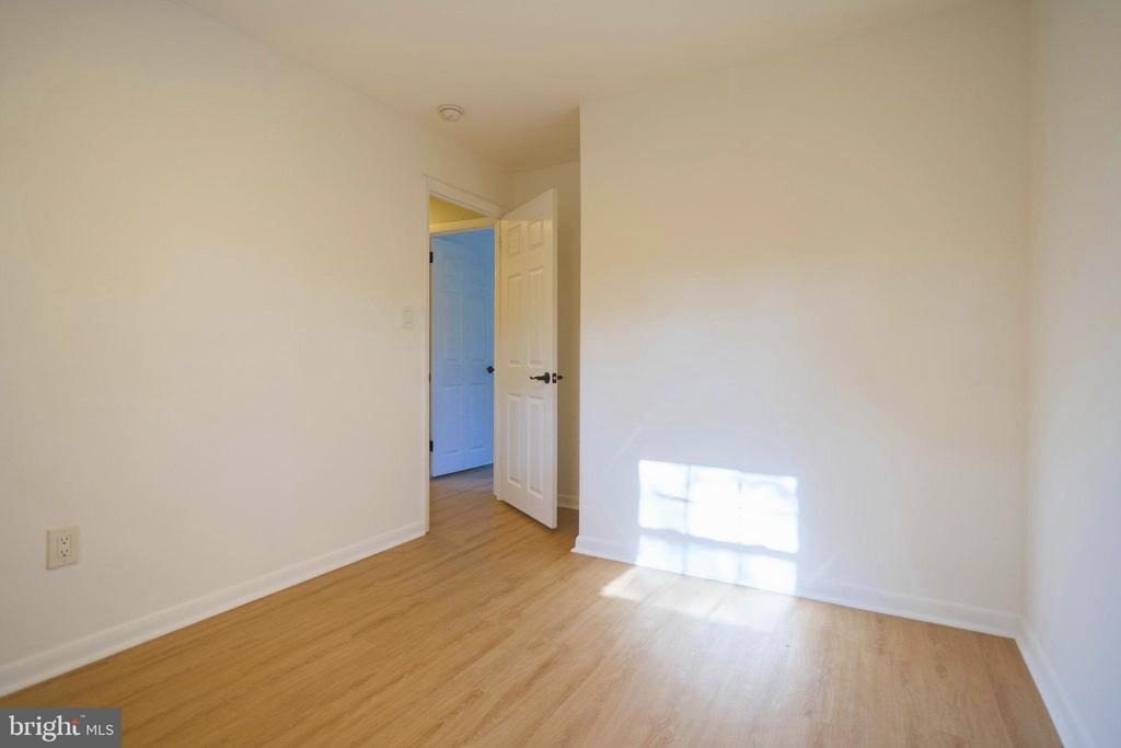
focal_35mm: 17
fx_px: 529
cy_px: 374
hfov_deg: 93.3
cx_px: 560
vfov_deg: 70.5
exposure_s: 1/60
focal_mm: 17
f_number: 7.1
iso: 125
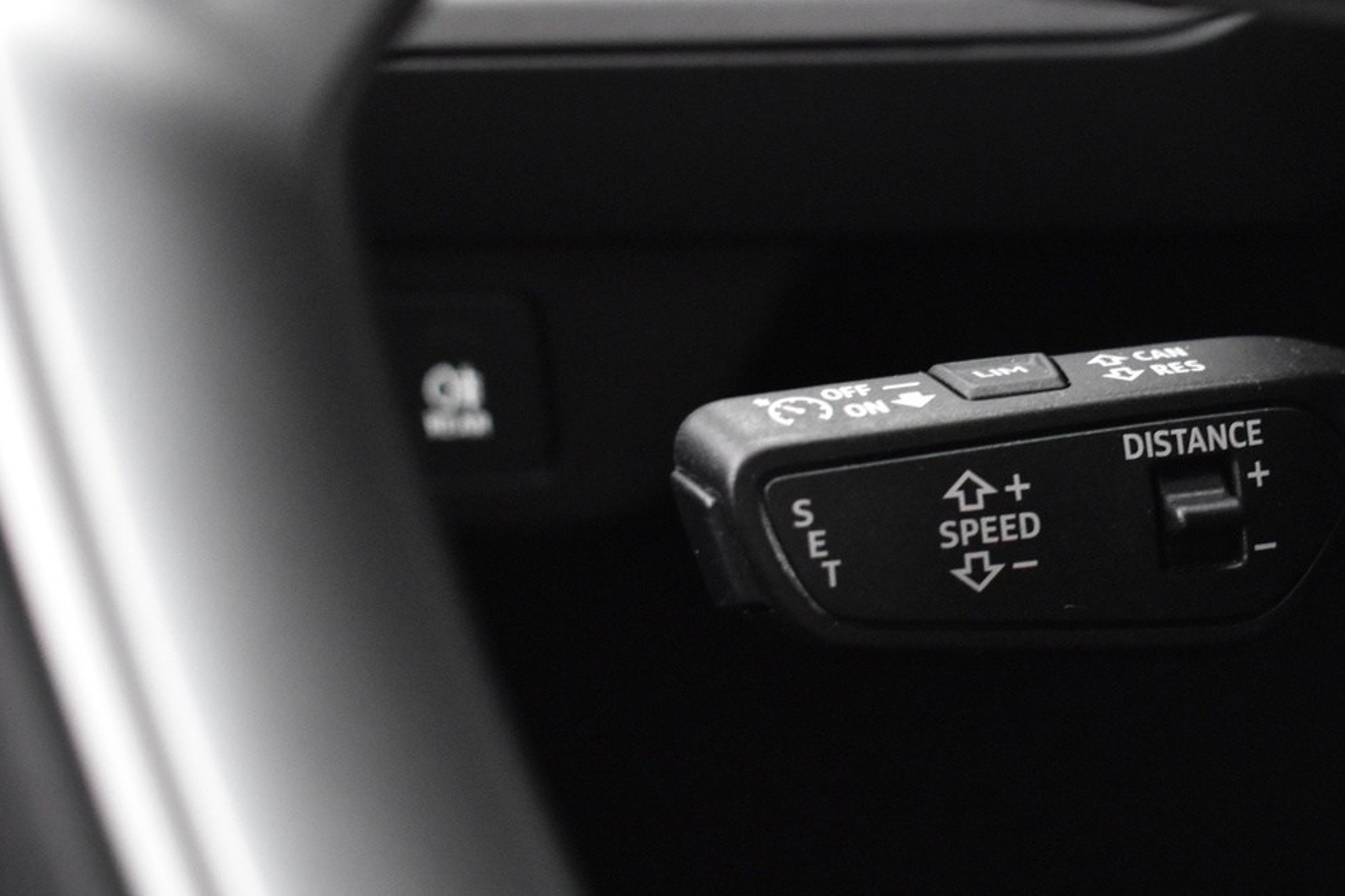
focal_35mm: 87
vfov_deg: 15.7
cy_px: 480
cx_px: 1071
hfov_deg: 23.1
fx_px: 3243
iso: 3200
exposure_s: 1/8
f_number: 4.5
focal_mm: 35
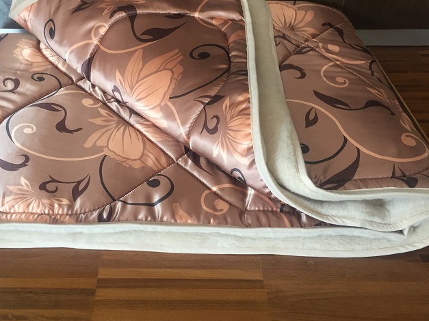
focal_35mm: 37
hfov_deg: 49.9
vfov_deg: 38.4
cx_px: 174
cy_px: 122
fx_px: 458
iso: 80
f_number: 2.2
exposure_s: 1/33
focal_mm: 4.15
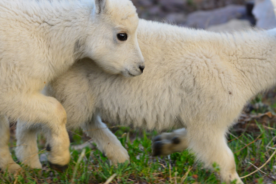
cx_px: 135
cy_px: 2
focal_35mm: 393
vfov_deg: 3.5
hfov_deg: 5.2
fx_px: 3014
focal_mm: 195
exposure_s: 1/180
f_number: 6.7
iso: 400
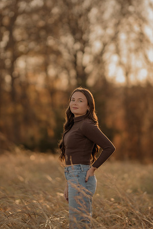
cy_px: 115
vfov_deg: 16.0
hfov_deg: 10.7
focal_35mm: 128
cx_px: 76
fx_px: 815
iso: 200
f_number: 1.4
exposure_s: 1/1250
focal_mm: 85
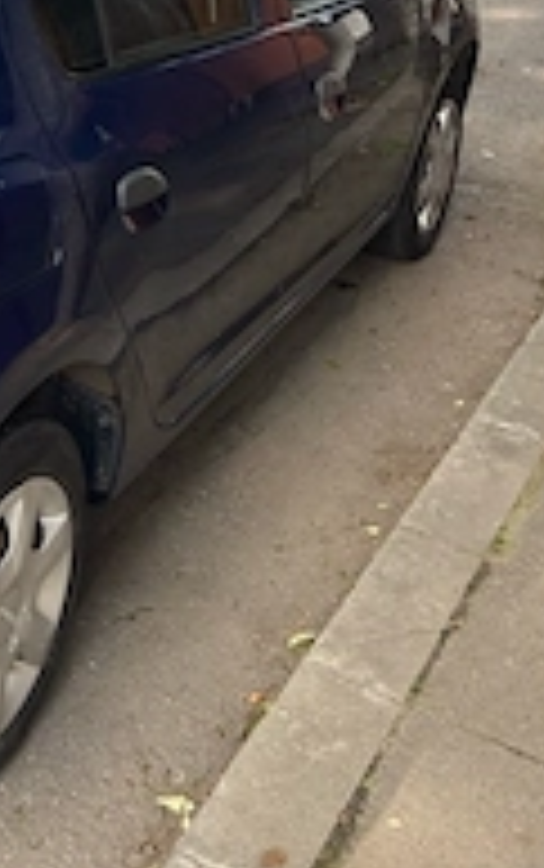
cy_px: 81
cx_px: -117
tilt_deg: -15.1
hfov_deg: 21.1
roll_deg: -1.7
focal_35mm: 57
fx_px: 1349
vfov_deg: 33.7
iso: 50
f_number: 1.5
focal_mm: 5.7
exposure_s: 1/488
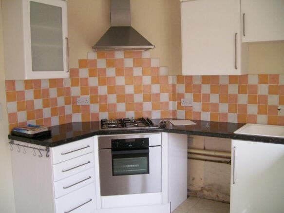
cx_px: 142
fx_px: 287
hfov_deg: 52.6
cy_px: 106
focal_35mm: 35
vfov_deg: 40.7
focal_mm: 5.8
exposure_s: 1/125
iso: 312
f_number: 2.8
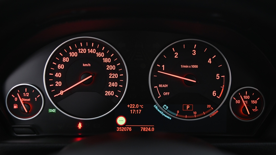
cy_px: 68
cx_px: 138
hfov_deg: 43.7
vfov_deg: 25.4
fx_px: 344
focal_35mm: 47
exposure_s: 1/20
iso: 2000
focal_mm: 44
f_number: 4
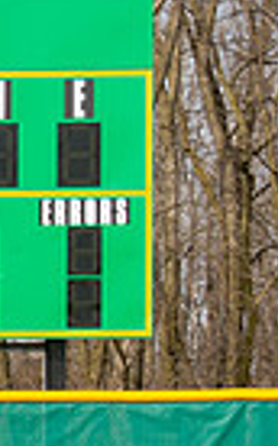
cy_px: 573
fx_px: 3171
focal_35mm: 261
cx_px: -687
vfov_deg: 8.0
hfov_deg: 4.7
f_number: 10
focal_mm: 44
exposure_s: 1/160
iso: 160
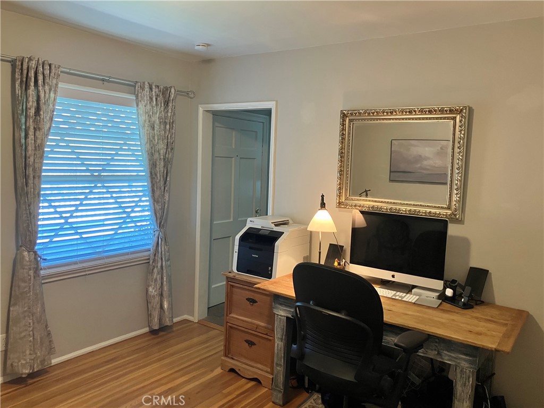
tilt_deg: -6.4
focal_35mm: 28
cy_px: 204
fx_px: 440
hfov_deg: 63.4
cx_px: 272
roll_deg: -1.4
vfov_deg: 49.7
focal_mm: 3.99
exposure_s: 1/60
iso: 250
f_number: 1.8
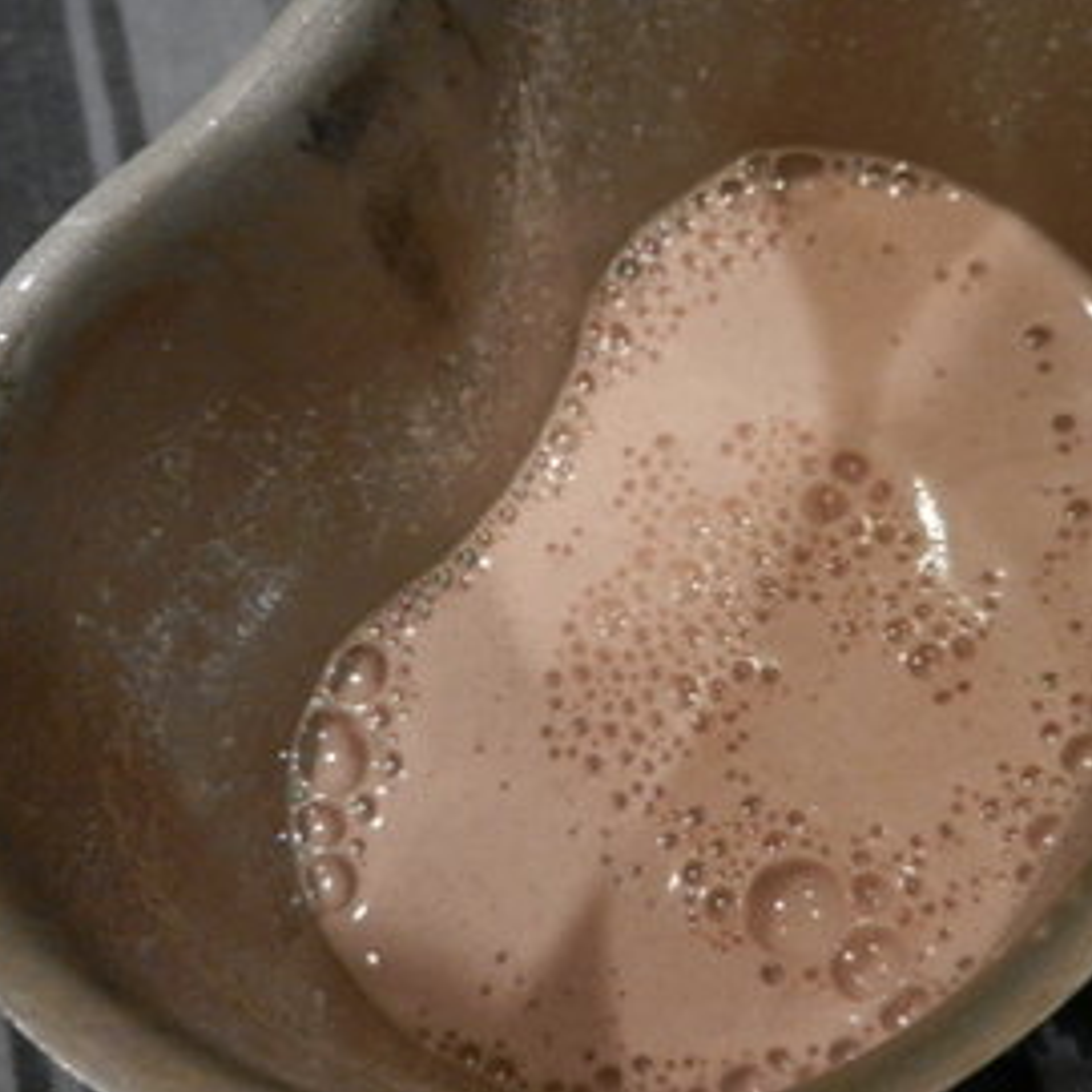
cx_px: 754
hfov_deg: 38.6
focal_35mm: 43
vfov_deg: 39.2
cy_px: 568
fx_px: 1535
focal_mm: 5.9
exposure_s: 1/6
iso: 200
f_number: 3.8
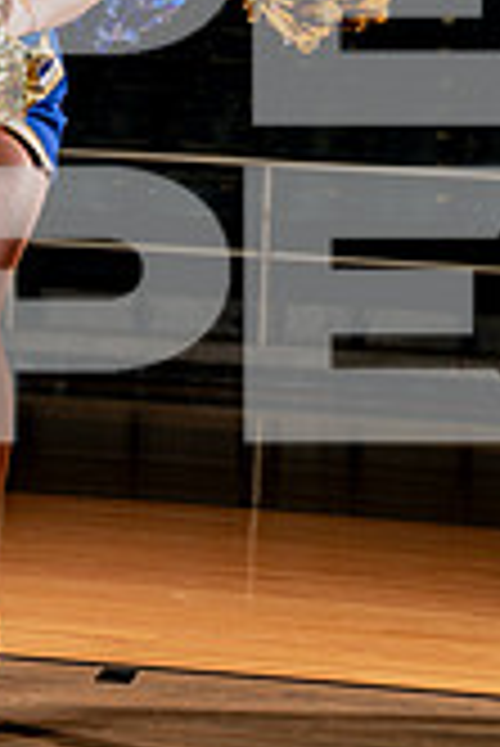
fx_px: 3950
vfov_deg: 10.7
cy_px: -9
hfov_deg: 7.2
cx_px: -113
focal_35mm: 190
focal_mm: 70
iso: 200
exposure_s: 1/250
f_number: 5.6
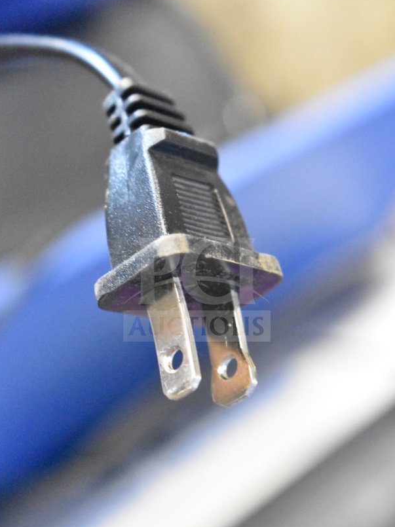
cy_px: 290
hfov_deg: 18.0
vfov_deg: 23.8
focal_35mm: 82
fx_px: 1249
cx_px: 197
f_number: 5.6
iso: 16000
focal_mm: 50
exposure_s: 1/80
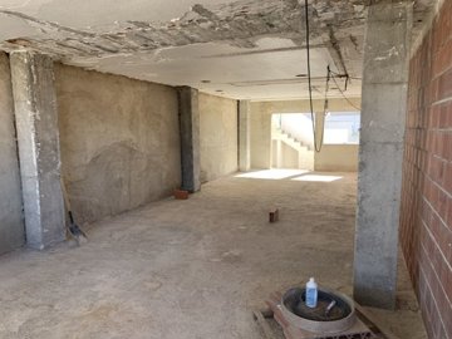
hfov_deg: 67.3
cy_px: 170
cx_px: 226
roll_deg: +0.4
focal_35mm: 26
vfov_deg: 53.1
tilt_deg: -6.1
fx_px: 339
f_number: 1.8
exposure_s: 1/156
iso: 25
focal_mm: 4.25
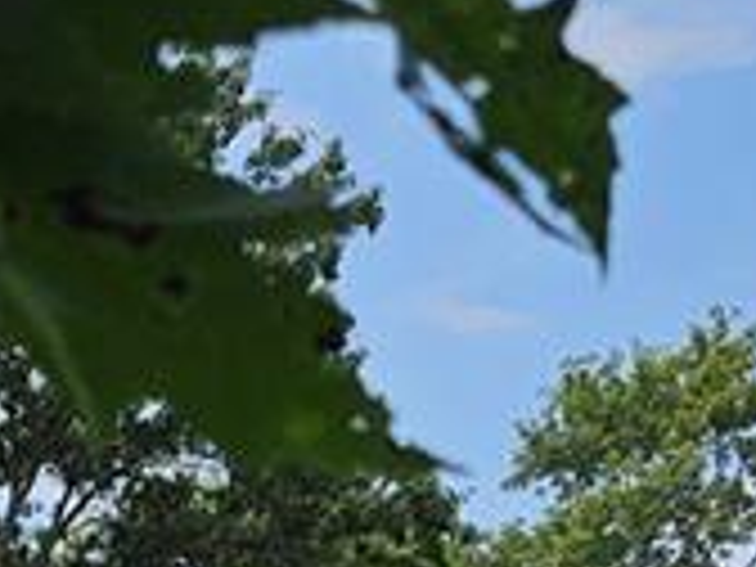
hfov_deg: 12.4
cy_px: 1449
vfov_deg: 9.3
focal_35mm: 140
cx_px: -760
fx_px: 3058
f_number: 1.7
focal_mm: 6.3
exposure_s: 1/1410
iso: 16
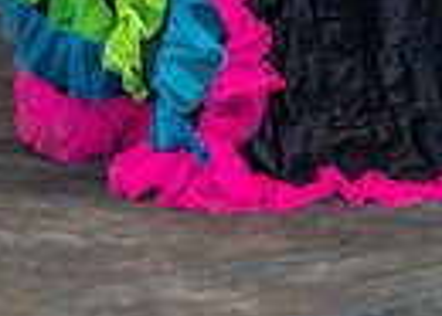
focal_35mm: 415
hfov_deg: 4.9
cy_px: -338
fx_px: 5212
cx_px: 178
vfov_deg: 3.4
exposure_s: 1/250
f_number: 1.4
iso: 320
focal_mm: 85
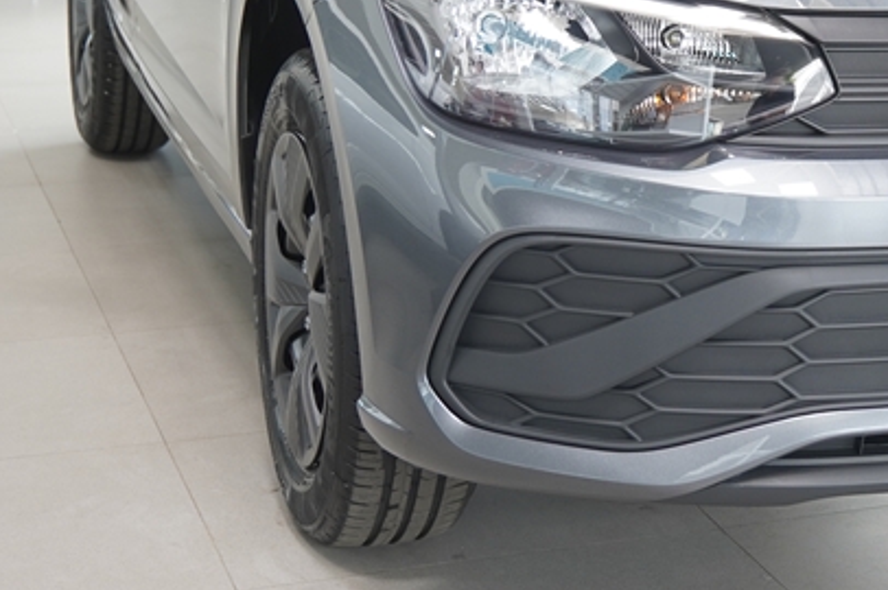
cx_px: 827
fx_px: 2520
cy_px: -10
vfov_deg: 13.2
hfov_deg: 19.6
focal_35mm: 102
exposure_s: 1/50
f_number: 2.8
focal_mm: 27
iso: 250
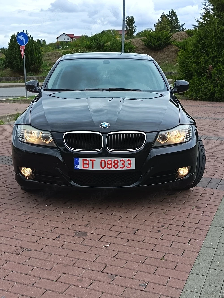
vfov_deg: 39.7
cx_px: 112
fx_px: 414
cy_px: 149
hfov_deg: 30.3
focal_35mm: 48
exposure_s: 1/196
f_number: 1.75
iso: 100
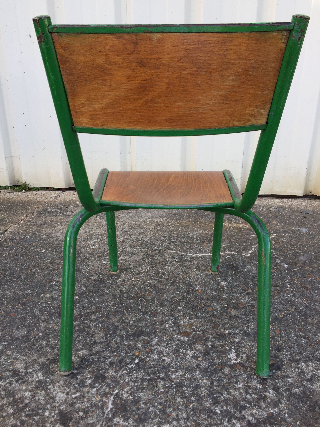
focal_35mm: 29
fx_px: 357
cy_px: 214
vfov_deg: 61.7
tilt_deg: -19.3
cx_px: 160
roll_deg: -0.4
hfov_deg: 48.2
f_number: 2.2
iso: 32
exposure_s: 1/304
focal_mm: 4.15
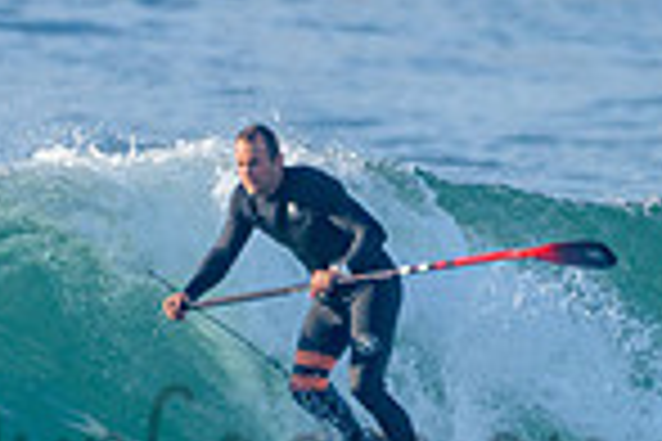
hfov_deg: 0.9
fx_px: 44442
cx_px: 409
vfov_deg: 0.6
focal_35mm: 2417
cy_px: 245
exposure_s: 1/2000
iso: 560
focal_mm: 500
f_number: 5.6
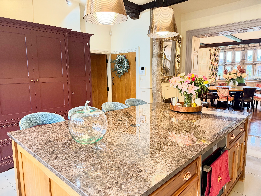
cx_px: 130
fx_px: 181
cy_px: 98
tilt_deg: -8.0
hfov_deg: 71.6
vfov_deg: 56.8
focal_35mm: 24
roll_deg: +0.7
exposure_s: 1/50
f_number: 1.78
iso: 250
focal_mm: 6.76
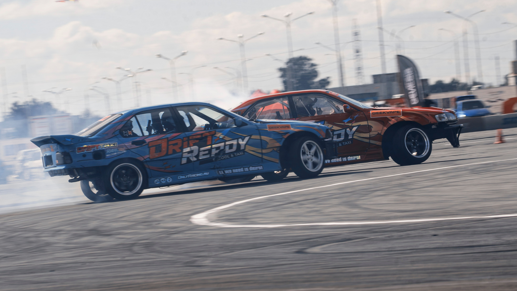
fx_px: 3446
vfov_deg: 4.8
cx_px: 258
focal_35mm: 251
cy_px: 146
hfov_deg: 8.6
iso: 200
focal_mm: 160
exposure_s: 1/125
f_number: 16
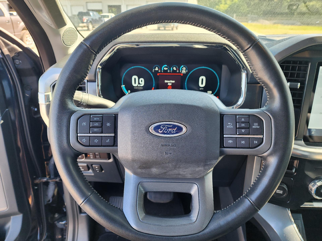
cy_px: 120
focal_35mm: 23
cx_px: 161
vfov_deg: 58.9
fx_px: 214
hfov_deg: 73.9
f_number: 1.8
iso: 64
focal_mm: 6.4
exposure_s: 1/180
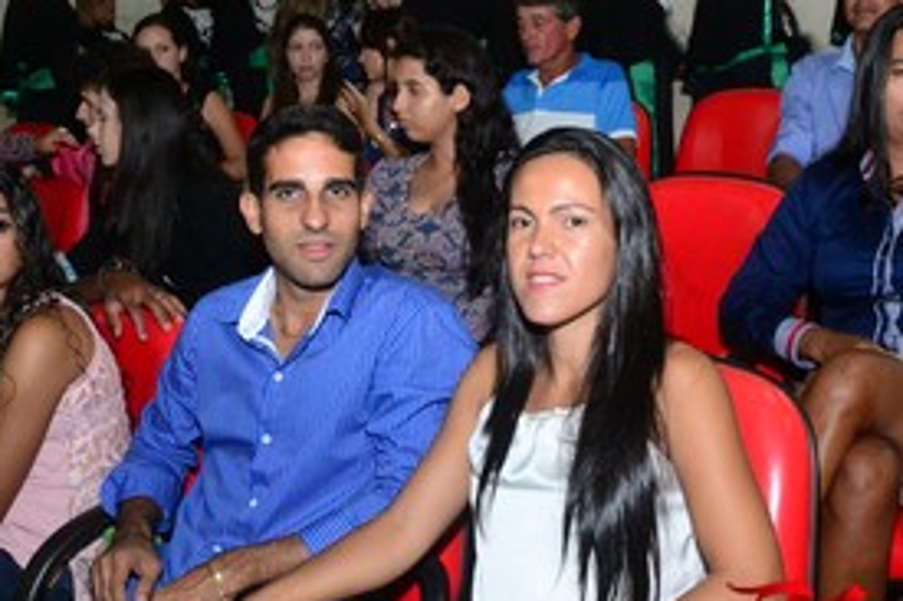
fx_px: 1354
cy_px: 296
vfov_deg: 25.0
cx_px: 437
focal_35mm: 54
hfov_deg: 36.9
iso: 3200
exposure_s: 1/80
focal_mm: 22
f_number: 6.3
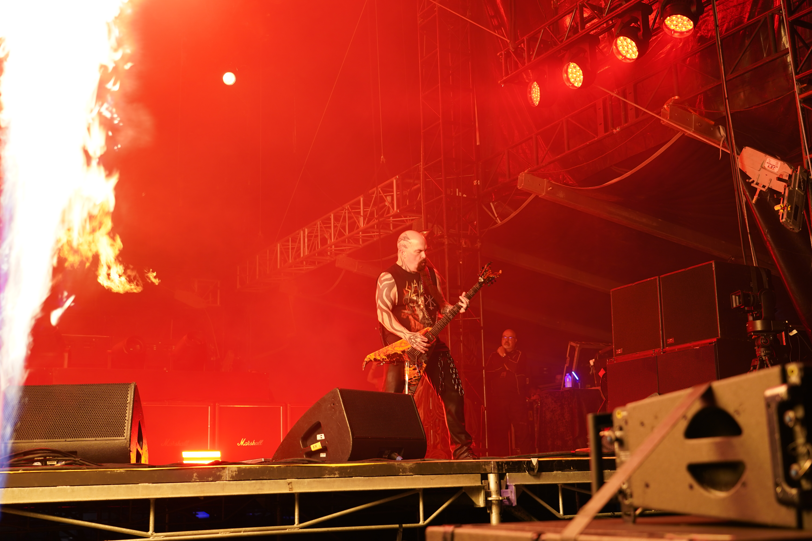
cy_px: 270
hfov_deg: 46.4
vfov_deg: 31.9
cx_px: 406
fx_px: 947
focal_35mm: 42
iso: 320
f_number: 4
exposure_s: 1/50
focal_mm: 42
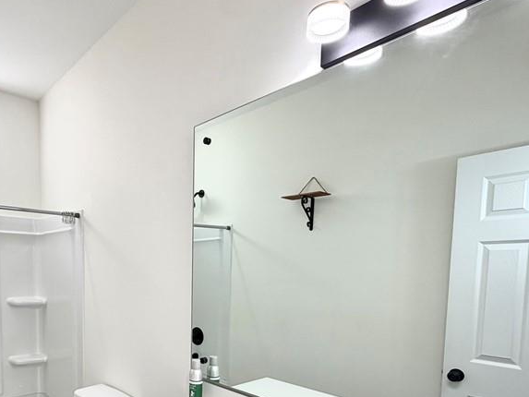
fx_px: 382
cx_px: 167
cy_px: 303
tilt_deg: -5.0
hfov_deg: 67.1
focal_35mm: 25
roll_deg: +0.3
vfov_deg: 52.2
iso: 80
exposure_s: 1/120
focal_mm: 2.22
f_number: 2.2
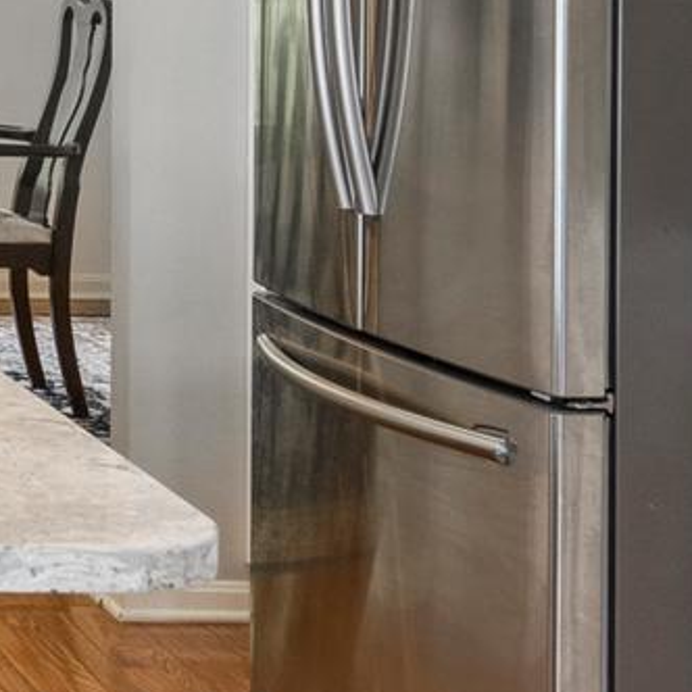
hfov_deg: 13.3
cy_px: -90
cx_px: -750
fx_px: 2488
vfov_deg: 15.4
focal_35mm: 110
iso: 640
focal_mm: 21
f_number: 8
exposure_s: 1/3
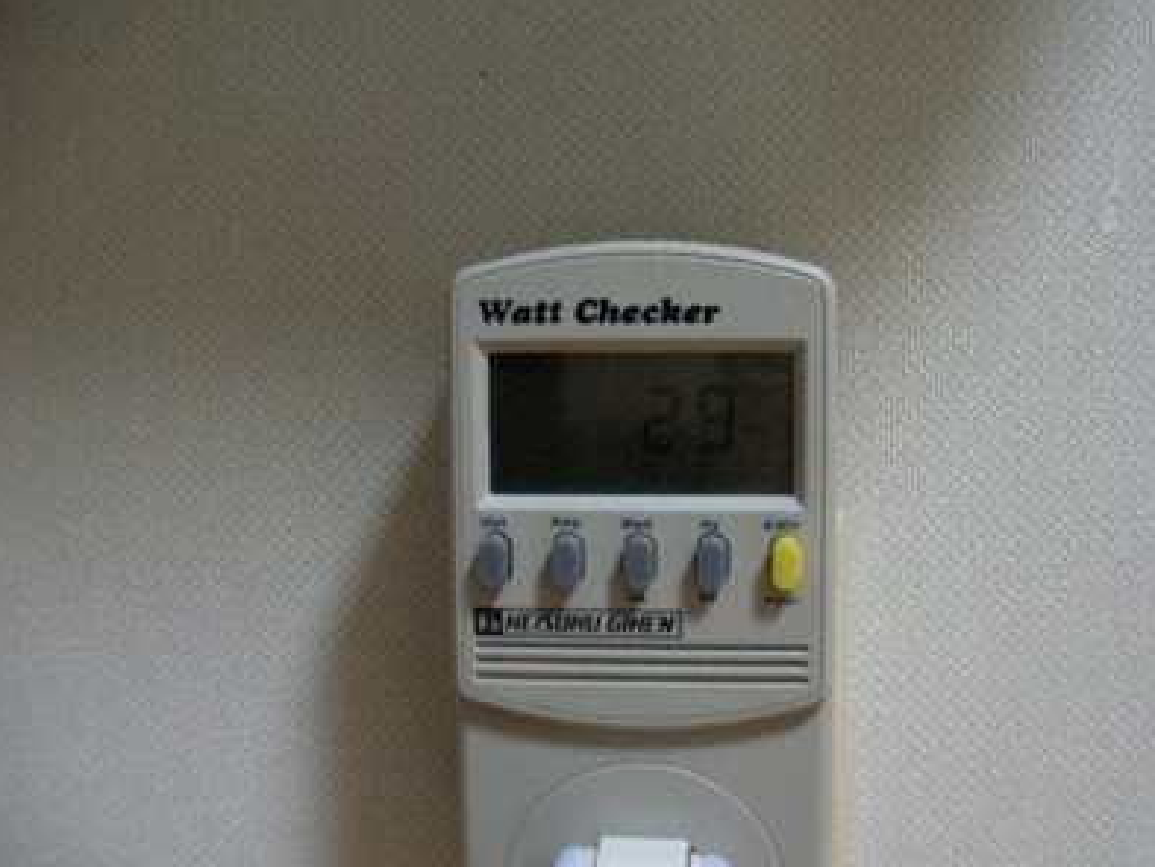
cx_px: 647
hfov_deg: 40.4
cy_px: 447
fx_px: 1569
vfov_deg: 30.9
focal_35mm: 47
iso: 400
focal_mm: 6.3
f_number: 3.5
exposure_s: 1/12.1
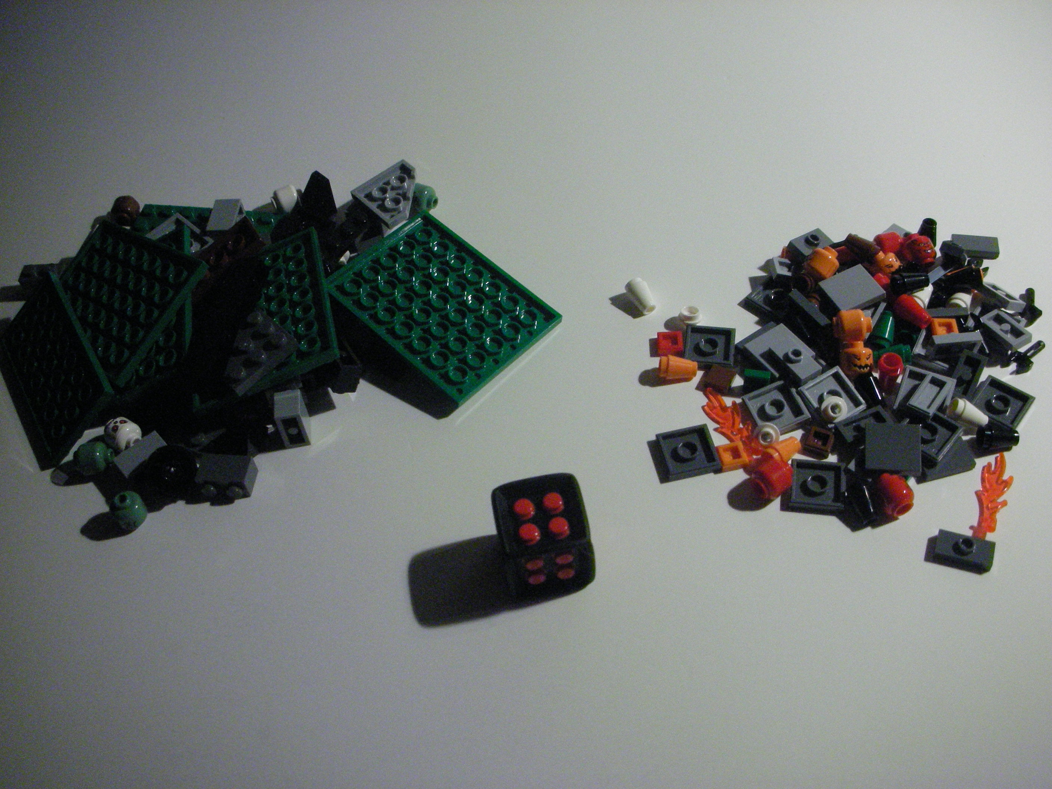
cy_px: 394
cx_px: 526
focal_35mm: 35
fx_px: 1064
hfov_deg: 52.6
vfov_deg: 40.7
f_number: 3
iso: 400
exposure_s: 1/139
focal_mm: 5.8
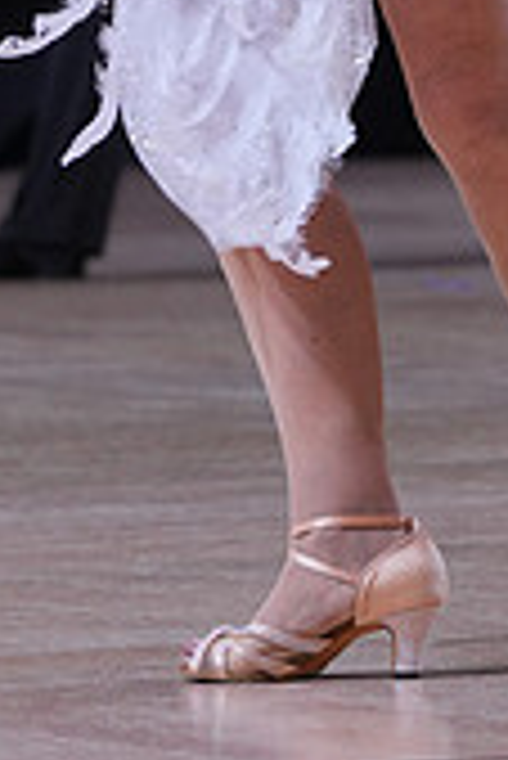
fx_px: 14511
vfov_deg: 3.0
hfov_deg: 2.0
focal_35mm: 687
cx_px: 312
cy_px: -414
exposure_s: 1/400
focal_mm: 200
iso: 2000
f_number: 6.3
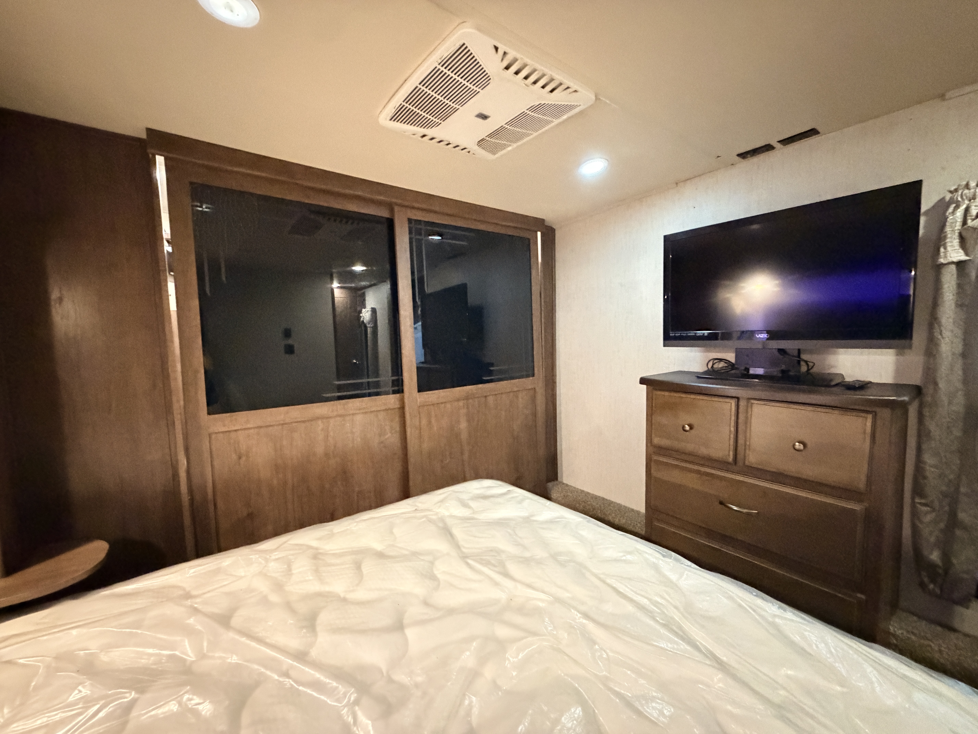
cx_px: 489
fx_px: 396
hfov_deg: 102.1
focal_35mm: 14
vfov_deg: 85.7
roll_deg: +3.2
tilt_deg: -5.8
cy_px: 367
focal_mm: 2.22
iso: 2000
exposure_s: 1/30
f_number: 2.2
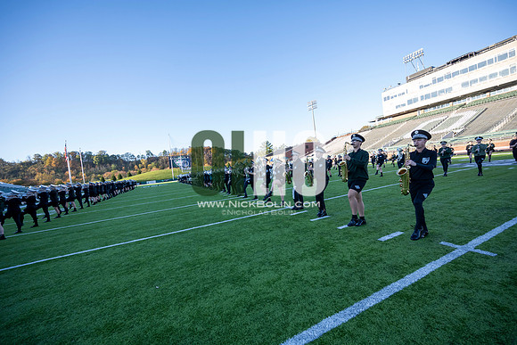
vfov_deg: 81.2
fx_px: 201
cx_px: 258
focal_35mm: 14
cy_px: 172
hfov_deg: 104.2
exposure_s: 1/500
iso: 320
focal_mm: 14
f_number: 4
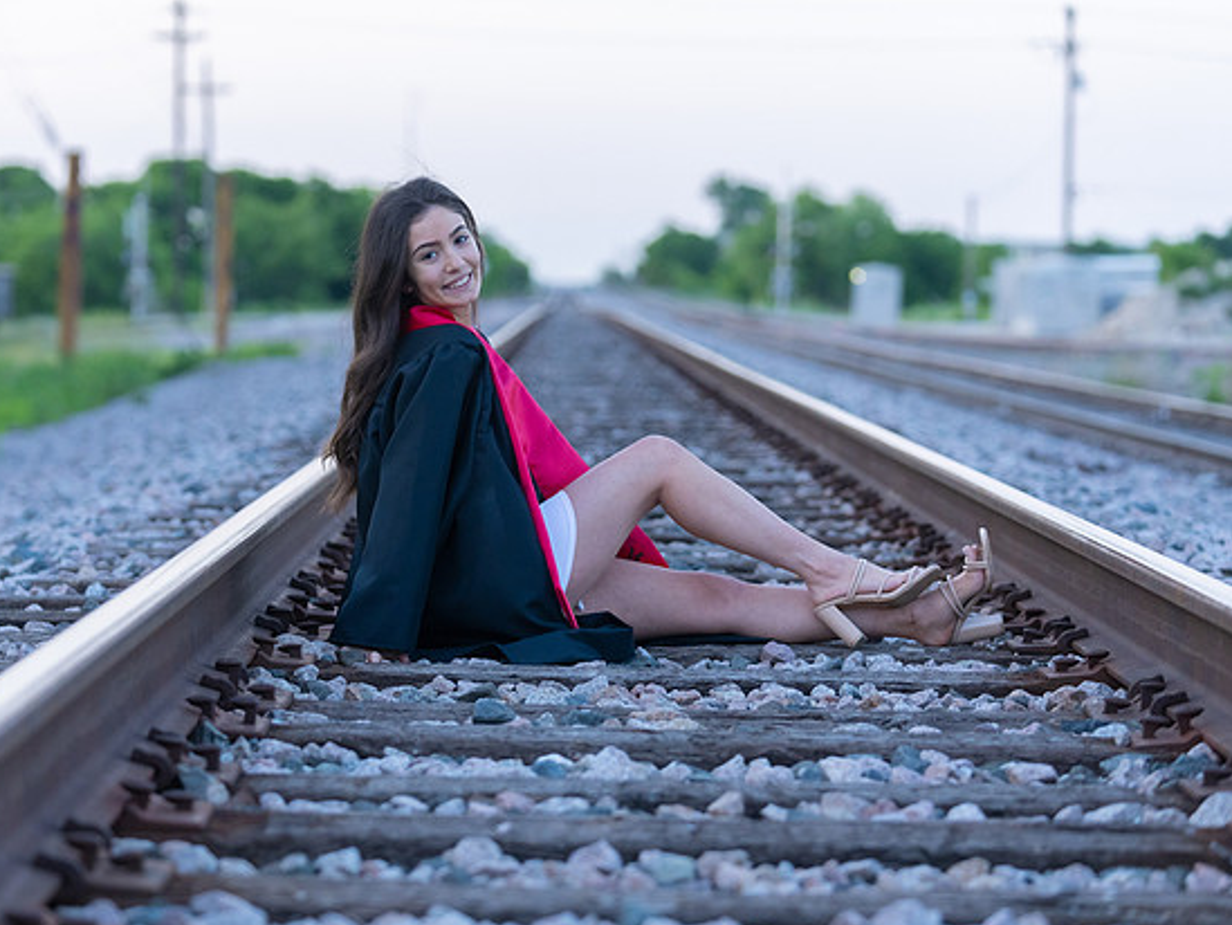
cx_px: 506
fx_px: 4201
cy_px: 471
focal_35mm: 118
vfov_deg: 12.6
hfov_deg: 16.7
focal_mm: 98
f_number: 3.2
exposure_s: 1/320
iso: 1600
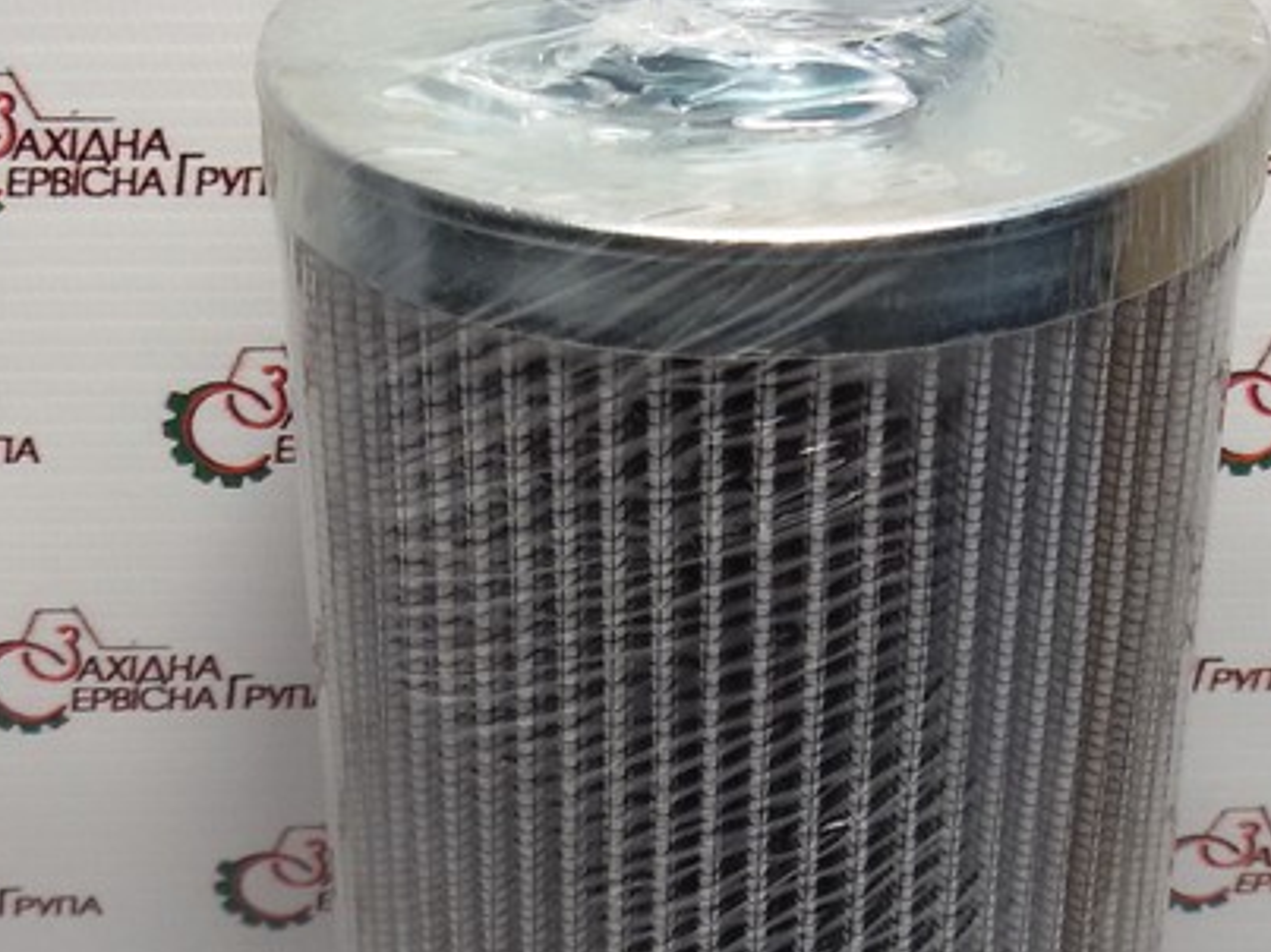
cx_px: 678
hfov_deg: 25.3
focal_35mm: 77
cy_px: 999
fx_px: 2826
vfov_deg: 18.5
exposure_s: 1/50
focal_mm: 2.93
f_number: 2.4
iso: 50
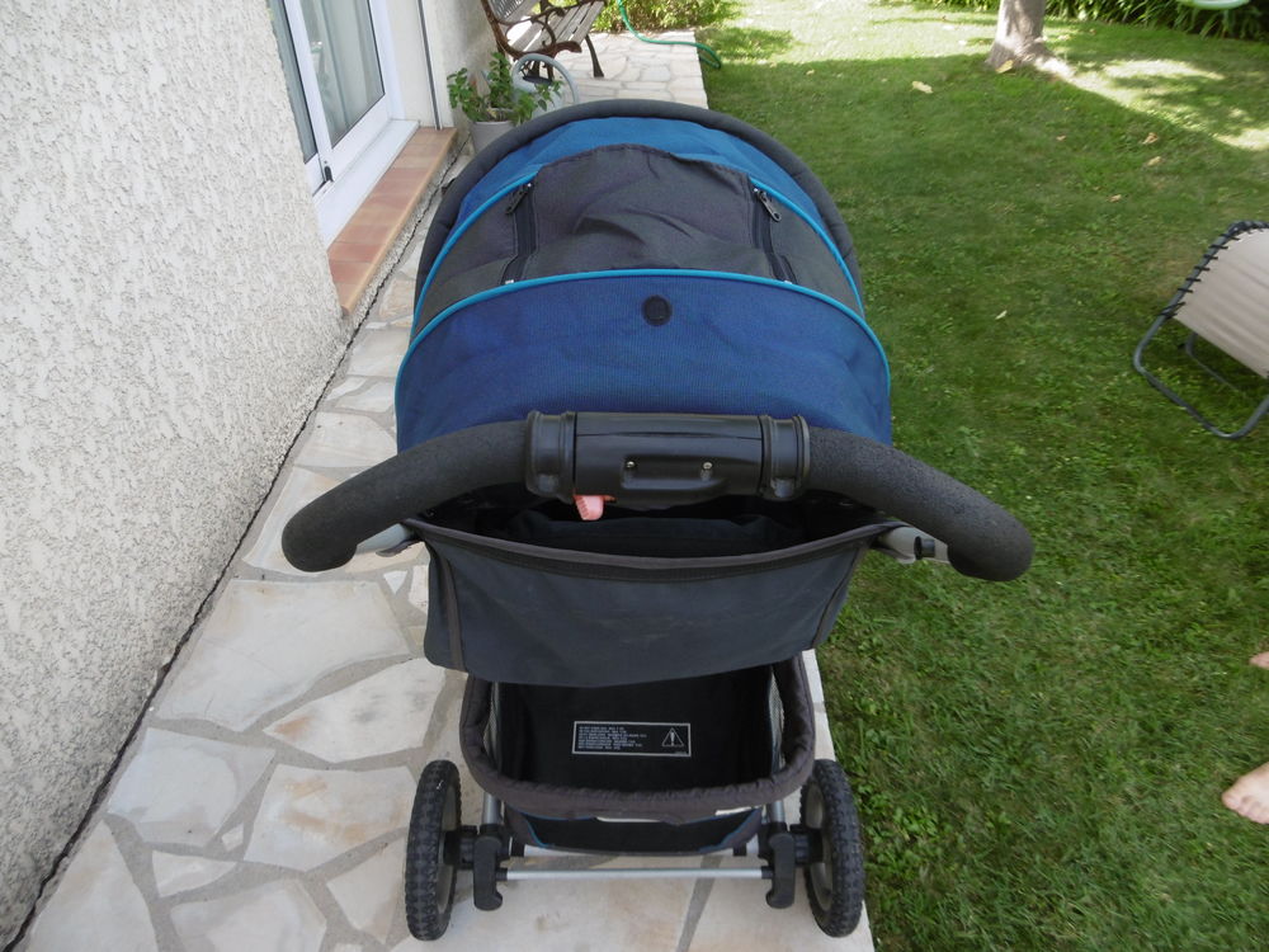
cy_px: 476
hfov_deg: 71.6
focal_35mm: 24
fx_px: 880
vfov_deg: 56.8
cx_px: 634
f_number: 3.1
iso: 100
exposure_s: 1/160
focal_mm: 4.3
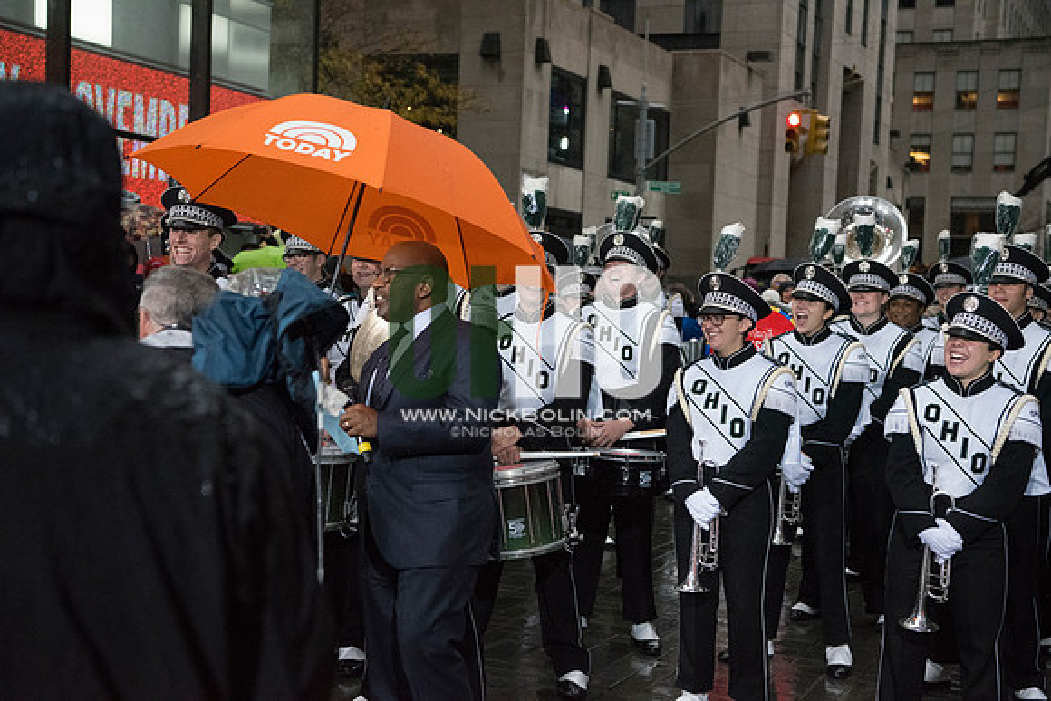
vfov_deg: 24.2
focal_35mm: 56
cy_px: 350
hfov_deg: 35.6
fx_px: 1635
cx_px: 526
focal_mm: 56
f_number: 4
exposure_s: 1/2500
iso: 10000
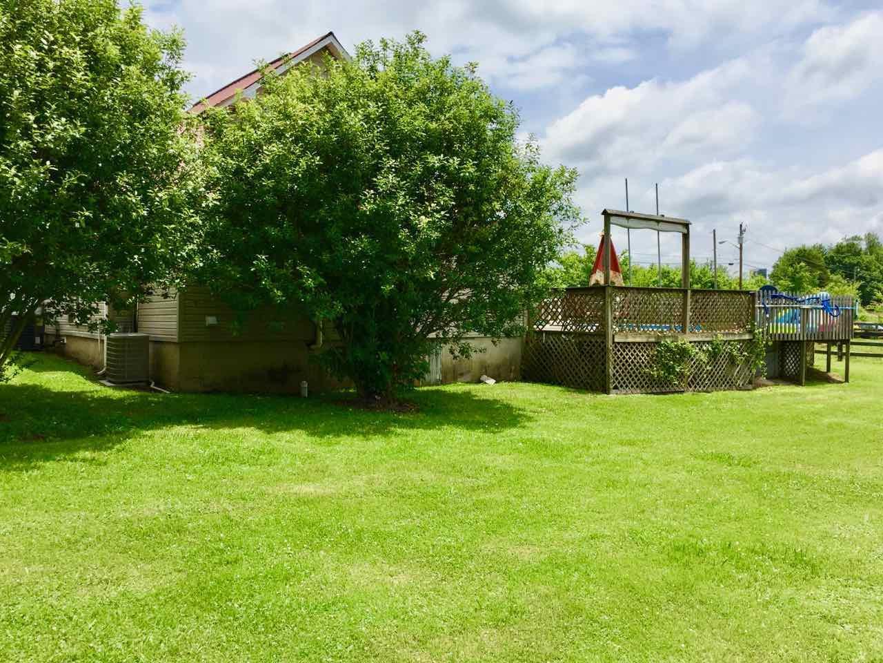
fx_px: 740
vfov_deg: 48.2
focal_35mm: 29
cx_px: 442
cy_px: 332
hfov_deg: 61.7
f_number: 2.2
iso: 32
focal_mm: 4.15
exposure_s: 1/2825
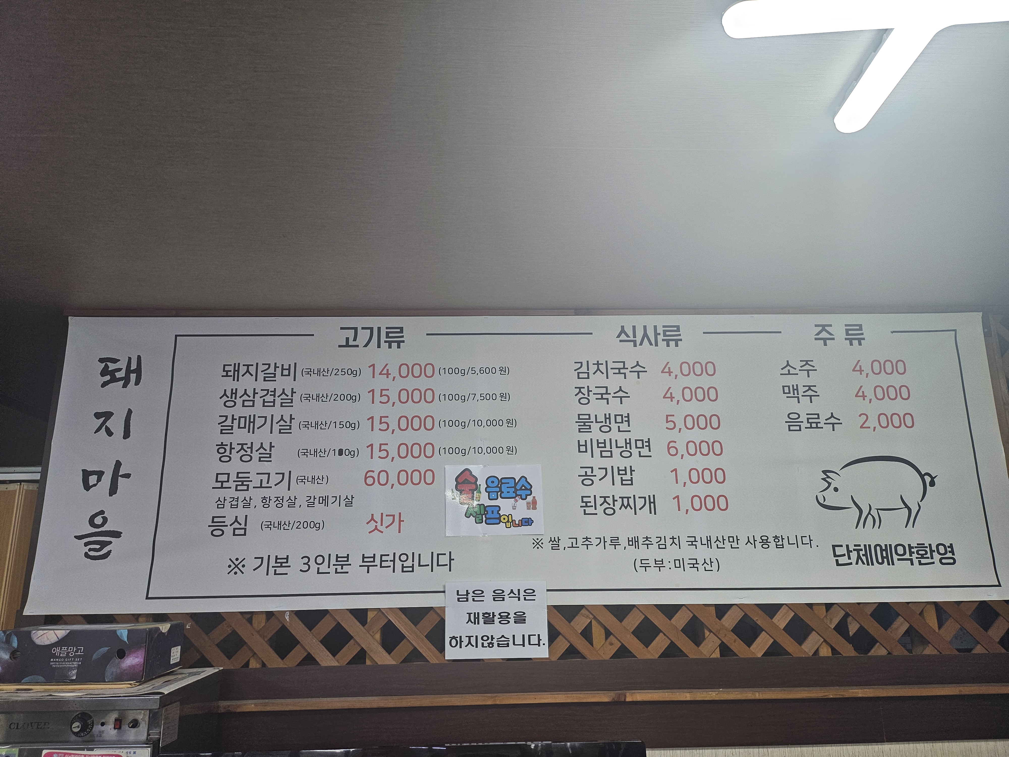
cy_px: 378
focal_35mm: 24
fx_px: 700
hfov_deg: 71.6
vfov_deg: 56.8
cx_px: 504
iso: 100
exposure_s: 1/120
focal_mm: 5
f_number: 1.8
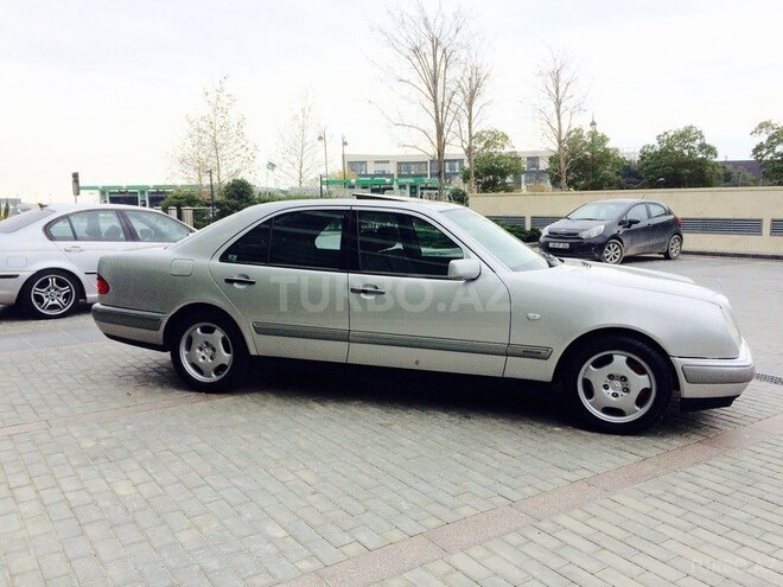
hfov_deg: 61.7
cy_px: 294
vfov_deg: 48.2
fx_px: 656
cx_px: 392
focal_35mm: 29
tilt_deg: -7.7
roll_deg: +0.5
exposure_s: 1/507
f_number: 2.2
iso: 32
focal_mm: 4.15
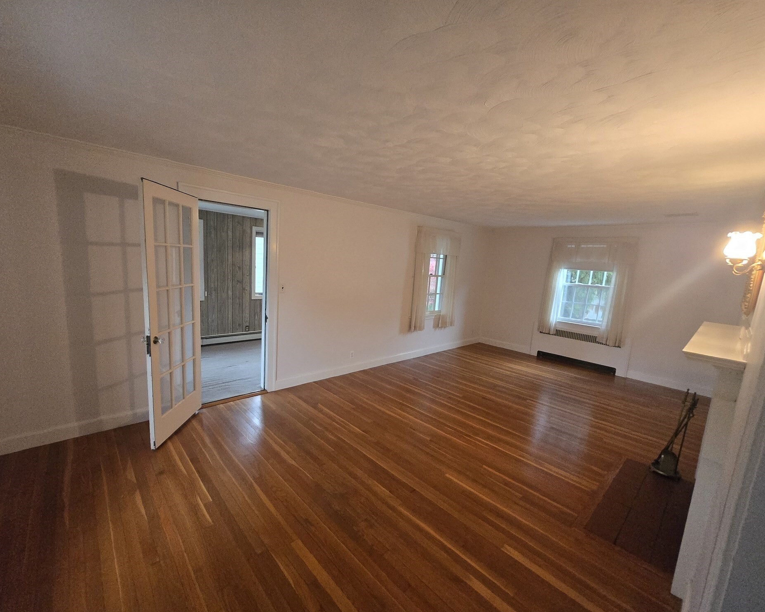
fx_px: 317
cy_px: 312
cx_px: 357
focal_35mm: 14
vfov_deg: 88.0
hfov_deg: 100.5
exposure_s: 1/60
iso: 640
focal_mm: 1.7
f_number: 2.2
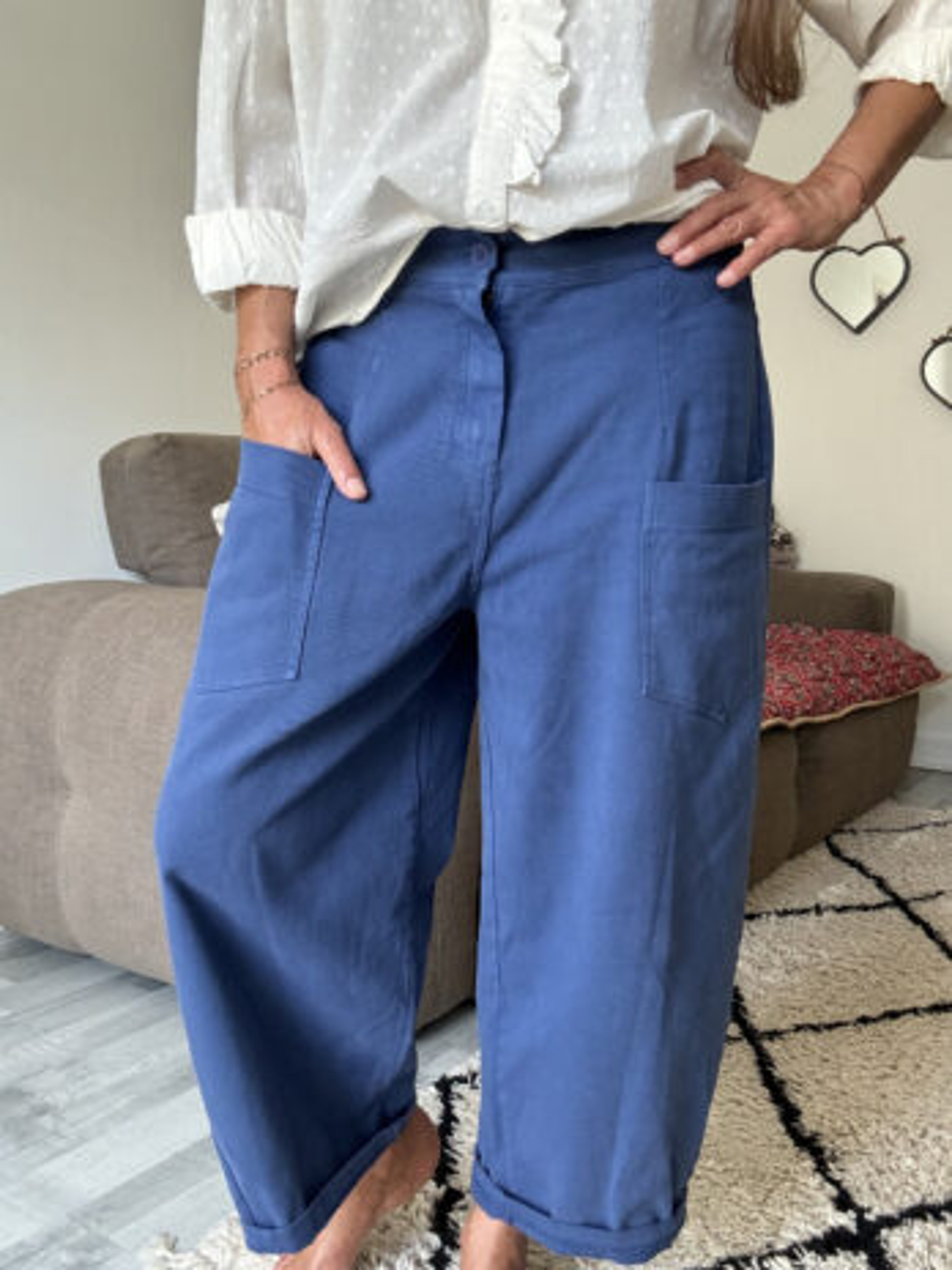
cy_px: 635
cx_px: 476
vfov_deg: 60.0
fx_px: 1100
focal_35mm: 30
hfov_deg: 46.8
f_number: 1.9
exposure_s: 1/60
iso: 160
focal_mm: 2.69
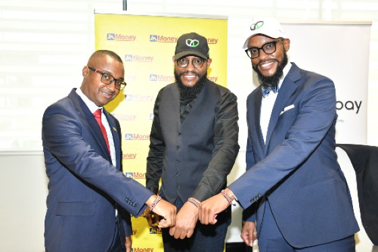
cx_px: 189
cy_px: 126
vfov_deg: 36.9
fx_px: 378
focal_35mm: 36
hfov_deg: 53.1
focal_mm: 24
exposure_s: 1/60
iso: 1600
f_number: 5.6
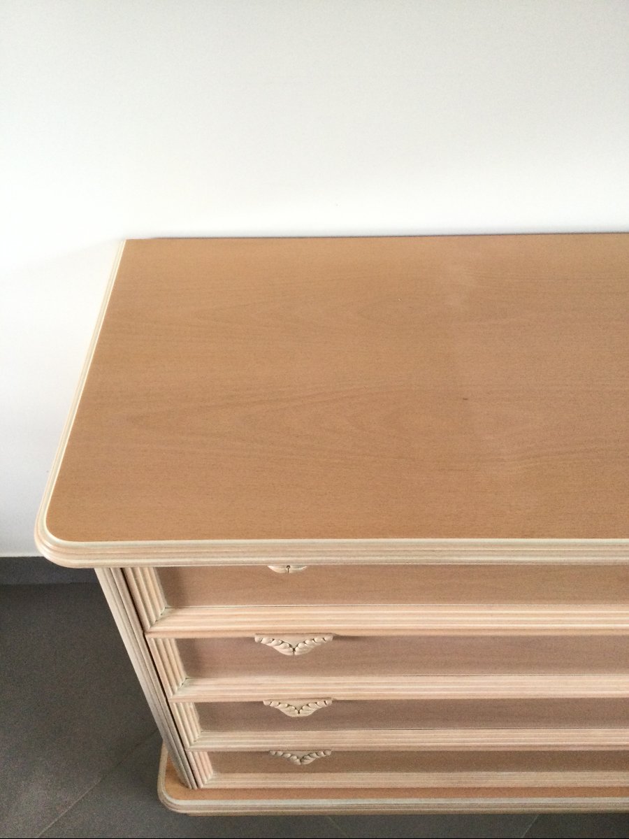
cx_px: 314
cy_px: 420
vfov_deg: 58.4
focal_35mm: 31
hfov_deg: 45.4
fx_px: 751
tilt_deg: -46.6
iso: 125
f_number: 2.4
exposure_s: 1/33
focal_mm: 3.3
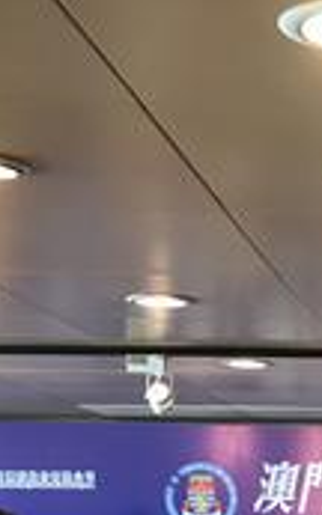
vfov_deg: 17.8
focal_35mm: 110
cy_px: 661
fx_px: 1546
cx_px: 513
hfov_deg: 11.3
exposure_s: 1/20
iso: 40
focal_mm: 3.99
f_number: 1.8
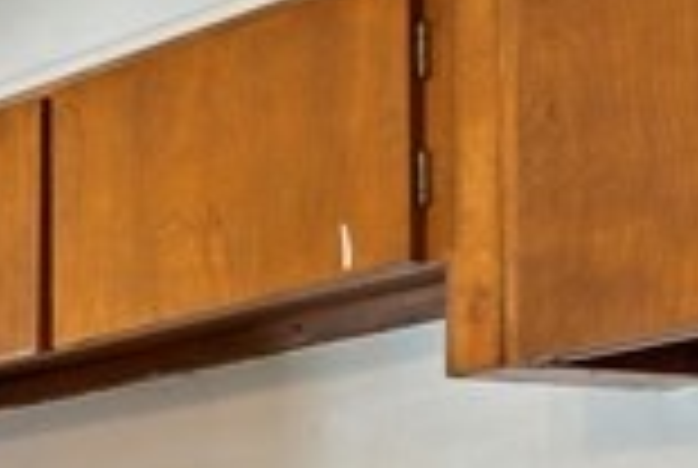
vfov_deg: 11.2
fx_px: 2176
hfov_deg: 10.4
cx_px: -1572
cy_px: 934
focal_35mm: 112
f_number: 9
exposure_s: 1/1.25
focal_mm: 17
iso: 320
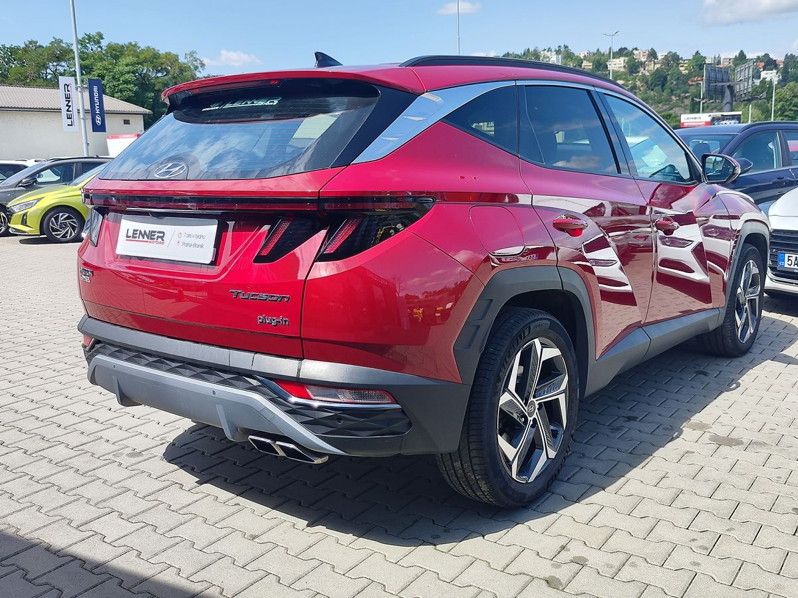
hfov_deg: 73.9
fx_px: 530
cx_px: 399
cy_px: 299
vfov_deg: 58.9
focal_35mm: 23
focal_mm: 7.01
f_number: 1.69
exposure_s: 1/699
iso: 50
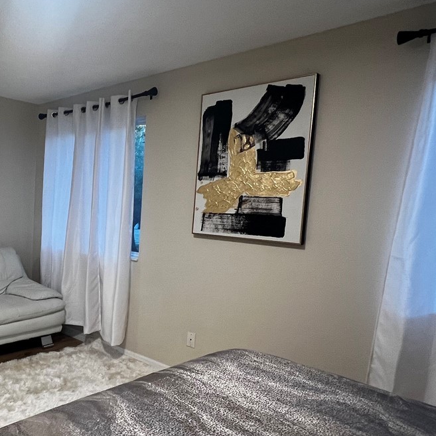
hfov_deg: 51.4
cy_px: 236
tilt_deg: -5.0
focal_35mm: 28
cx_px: 53
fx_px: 399
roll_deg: -2.5
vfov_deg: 57.2
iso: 160
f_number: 1.8
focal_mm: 1.57
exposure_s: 1/60
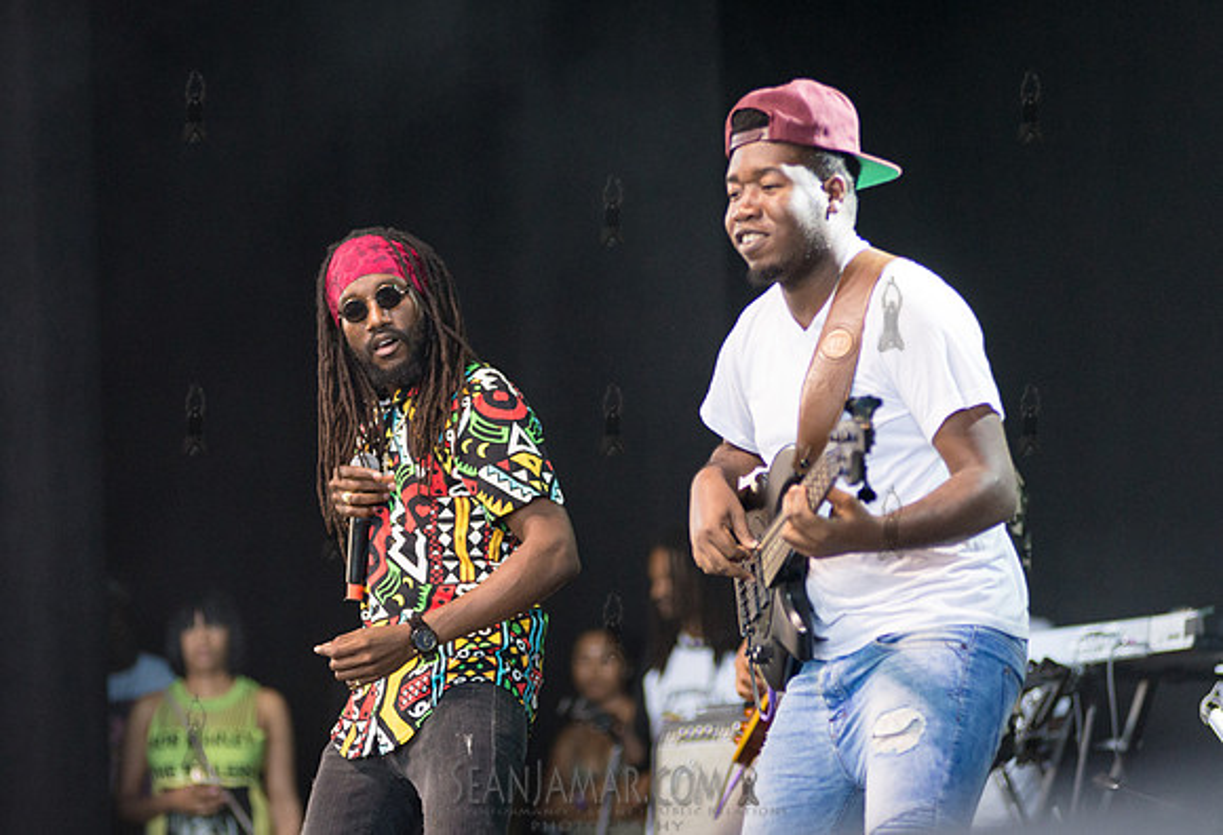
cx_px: 503
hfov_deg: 11.7
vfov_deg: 8.0
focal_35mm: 174
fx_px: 5954
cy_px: 486
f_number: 2.8
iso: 2500
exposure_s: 1/500
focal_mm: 145
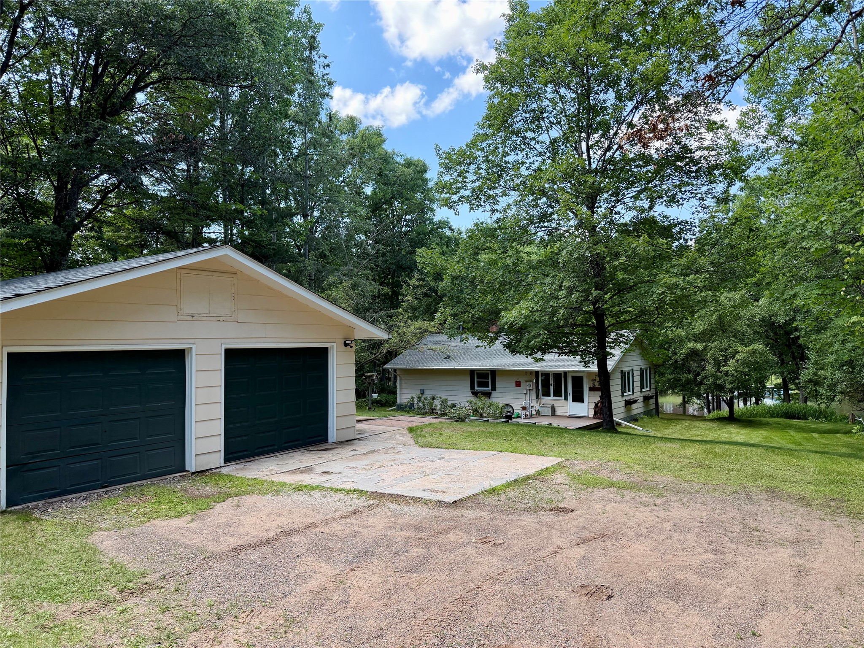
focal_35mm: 24
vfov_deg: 56.8
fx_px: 599
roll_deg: +1.7
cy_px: 324
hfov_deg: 71.6
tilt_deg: +2.3
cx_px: 432
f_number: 1.78
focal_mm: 6.76
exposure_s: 1/612
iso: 100
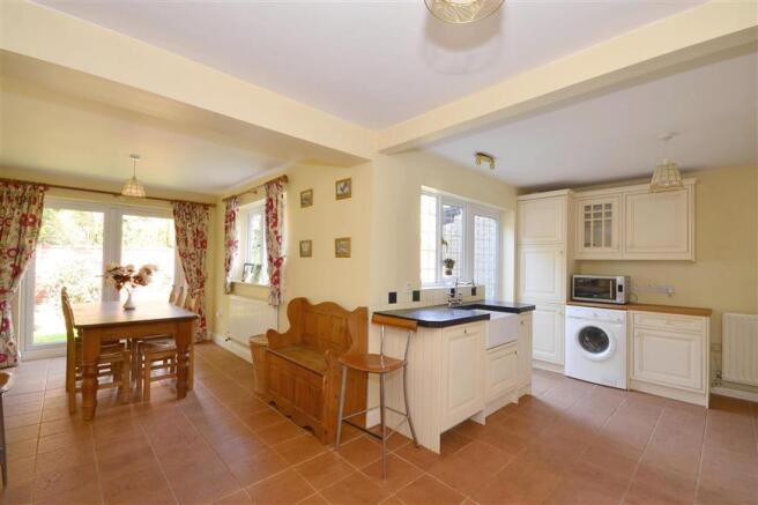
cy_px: 252
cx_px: 379
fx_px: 316
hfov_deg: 100.4
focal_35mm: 15
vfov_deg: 77.3
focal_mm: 10
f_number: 11
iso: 400
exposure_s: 1/4
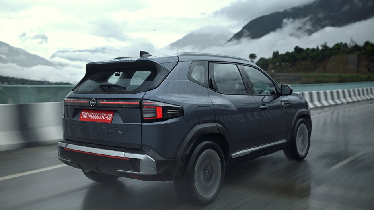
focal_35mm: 39
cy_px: 106
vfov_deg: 30.4
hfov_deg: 51.6
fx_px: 387
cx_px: 189
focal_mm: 35
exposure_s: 1/30
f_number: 2.5
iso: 32
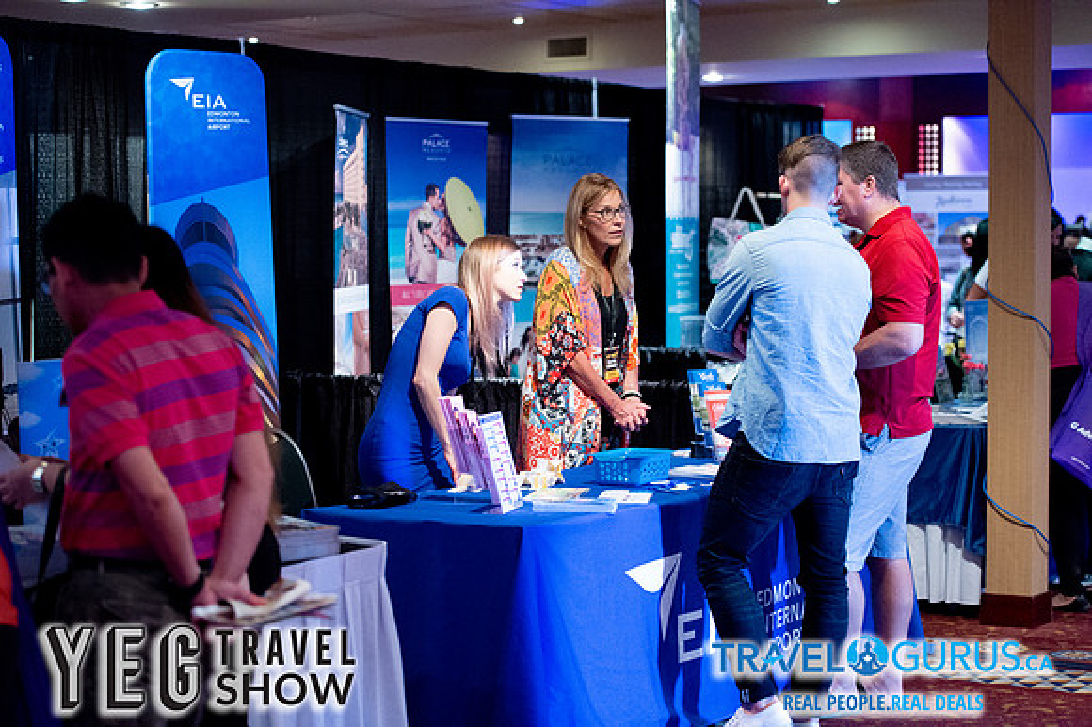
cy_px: 364
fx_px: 2122
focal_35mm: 70
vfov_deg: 19.4
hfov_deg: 28.9
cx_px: 546
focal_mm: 70
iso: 12800
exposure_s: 1/200
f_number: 2.8
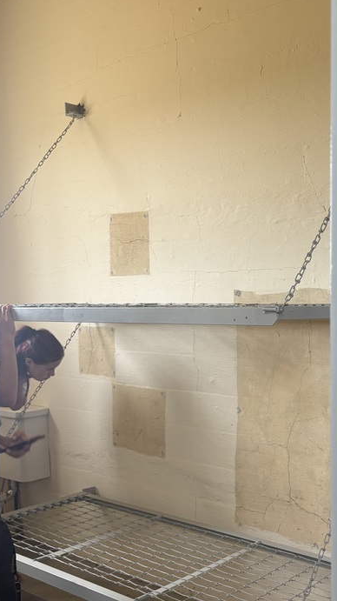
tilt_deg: -7.2
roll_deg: +1.5
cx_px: 273
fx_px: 668
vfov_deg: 47.8
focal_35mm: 42
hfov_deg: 27.7
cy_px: 385
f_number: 1.6
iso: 125
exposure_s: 1/84
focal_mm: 5.96
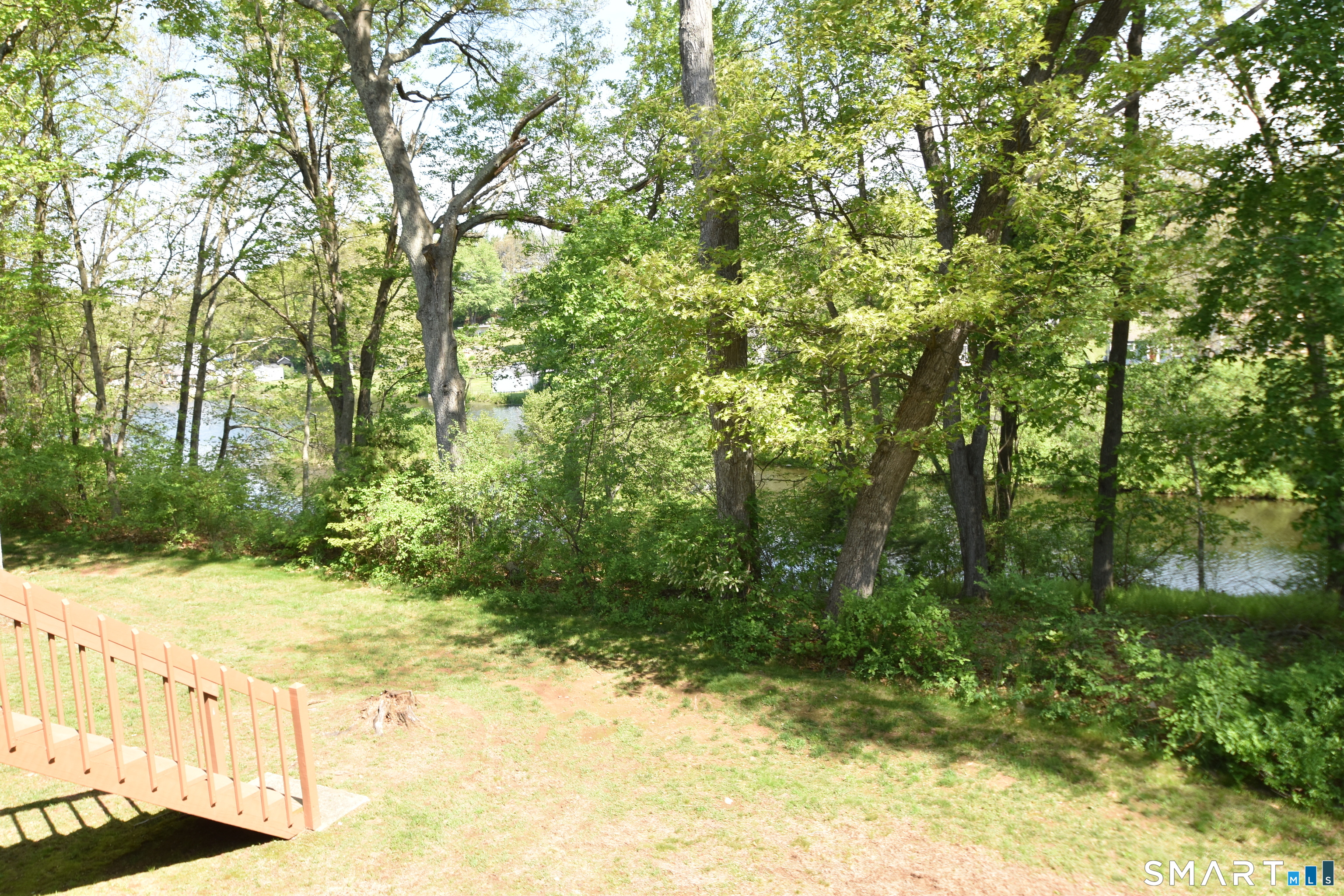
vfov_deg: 47.9
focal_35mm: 27
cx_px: 672
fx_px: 1008
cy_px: 448
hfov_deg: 67.4
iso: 320
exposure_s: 1/250
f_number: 8
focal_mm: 18
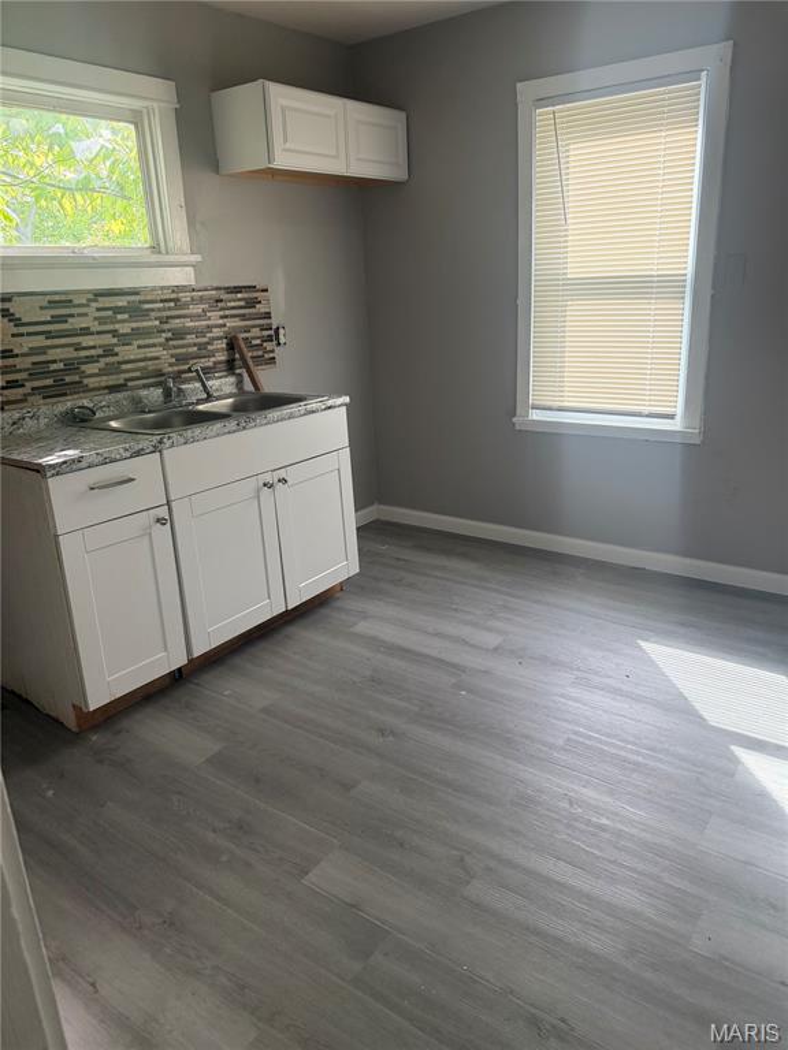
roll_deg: +2.2
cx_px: 394
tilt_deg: -18.2
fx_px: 728
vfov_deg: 71.6
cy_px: 525
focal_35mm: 24
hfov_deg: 56.8
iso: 200
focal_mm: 6.76
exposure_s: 1/227
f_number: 1.78
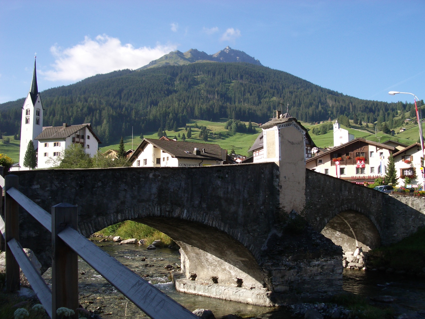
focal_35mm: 35
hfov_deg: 52.6
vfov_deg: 40.7
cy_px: 160
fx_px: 430
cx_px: 212
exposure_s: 1/200
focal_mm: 5.8
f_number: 4.3
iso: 80
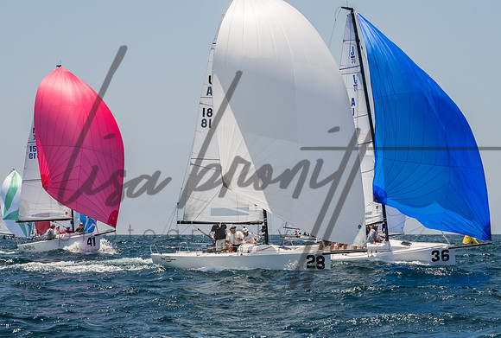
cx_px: 239
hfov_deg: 14.7
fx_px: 1945
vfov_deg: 9.9
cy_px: 136
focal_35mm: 139
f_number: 9
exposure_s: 1/640
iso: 640
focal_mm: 105
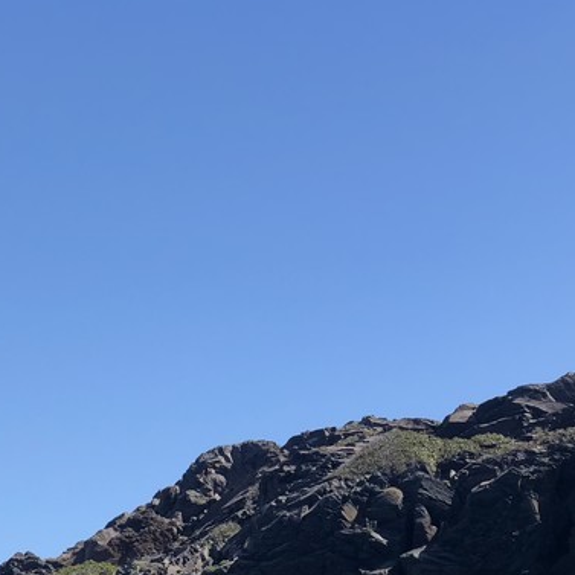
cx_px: -93
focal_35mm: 125
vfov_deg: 13.8
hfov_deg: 13.6
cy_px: 554
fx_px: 2349
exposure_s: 1/979
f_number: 2.4
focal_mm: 6
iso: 16
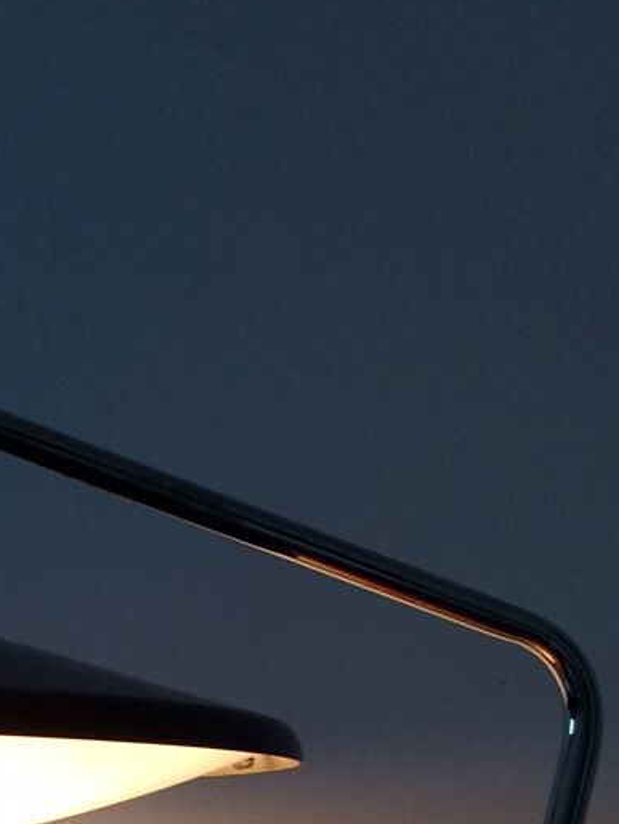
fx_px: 2192
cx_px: -130
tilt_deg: +0.7
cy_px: 851
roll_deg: +0.9
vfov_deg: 20.5
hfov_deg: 15.5
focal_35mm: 92
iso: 32
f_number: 2.2
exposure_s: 1/33
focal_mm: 4.15
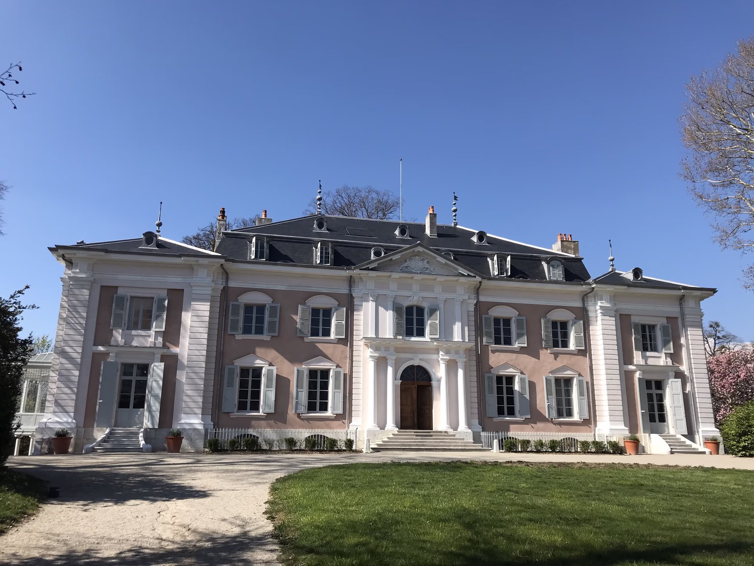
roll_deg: -1.4
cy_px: 283
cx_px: 377
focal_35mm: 28
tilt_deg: +17.3
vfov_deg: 49.7
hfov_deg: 63.4
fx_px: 610
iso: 20
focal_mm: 3.99
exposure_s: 1/2336
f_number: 1.8
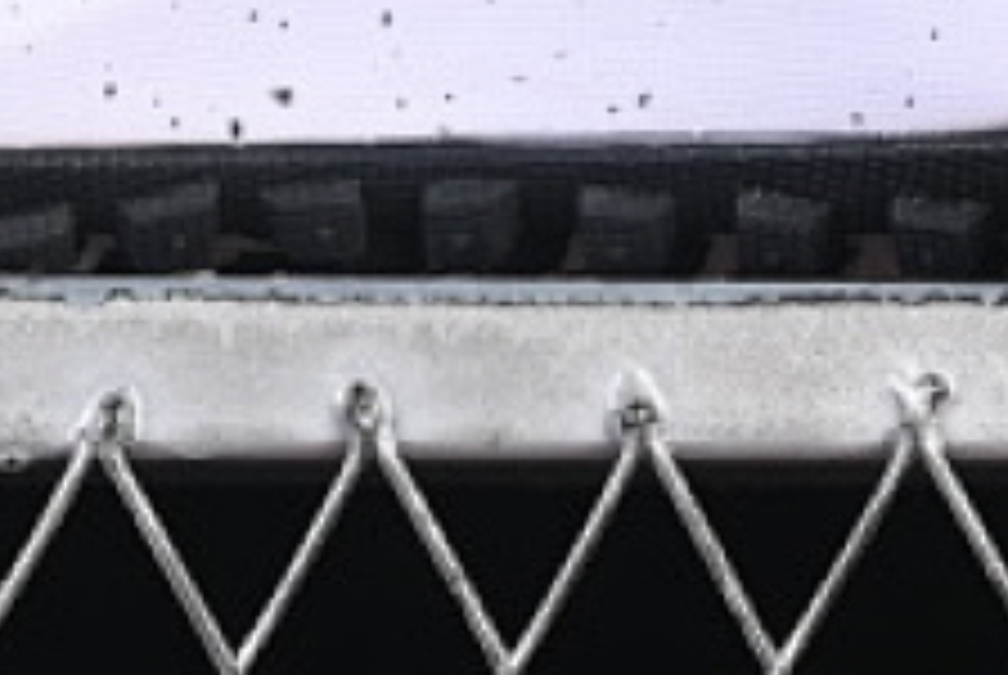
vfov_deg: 3.8
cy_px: -711
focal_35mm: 361
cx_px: 117
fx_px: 10121
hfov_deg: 5.7
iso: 160
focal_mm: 50
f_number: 6.3
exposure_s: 1/60
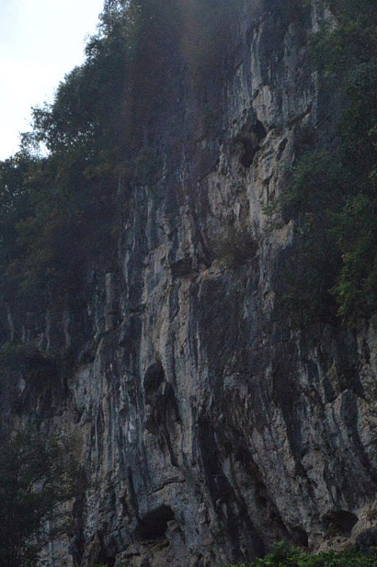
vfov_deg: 27.7
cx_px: 287
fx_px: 1102
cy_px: 520
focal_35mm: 70
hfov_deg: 19.3
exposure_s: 1/4000
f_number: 5.6
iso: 900
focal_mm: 18
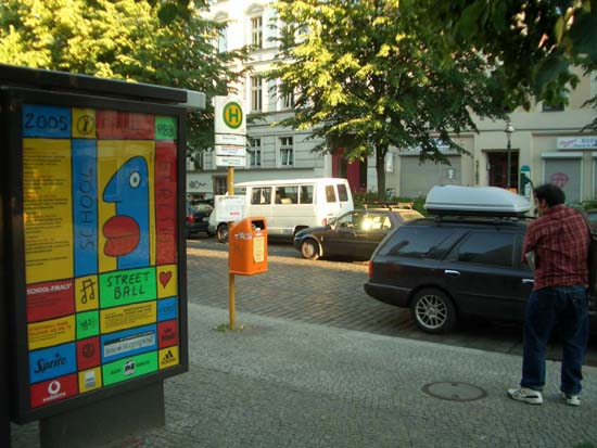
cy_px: 224
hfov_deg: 52.6
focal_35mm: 35
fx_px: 604
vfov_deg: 40.7
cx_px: 298
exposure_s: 1/60
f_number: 2.6
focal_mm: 5.8
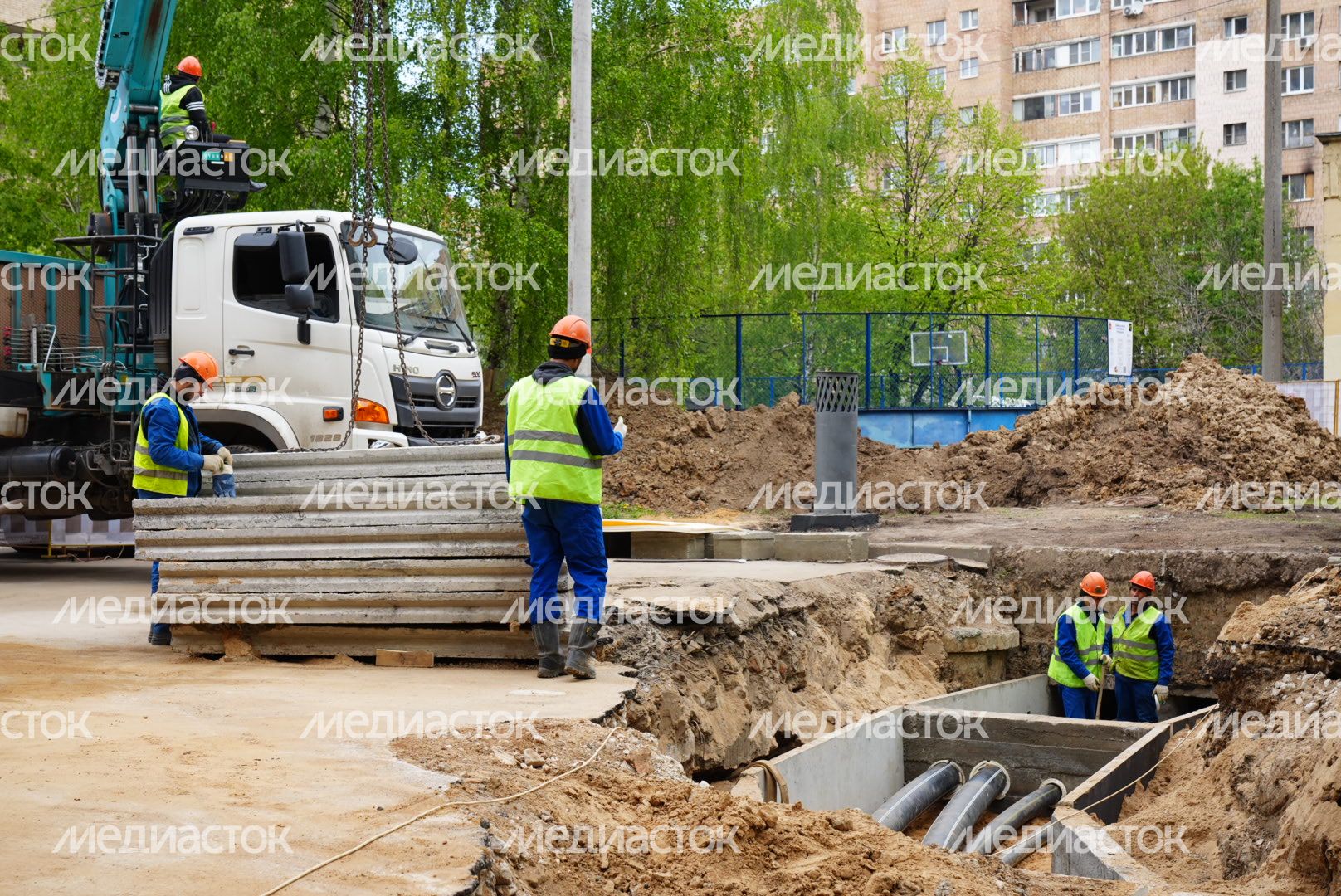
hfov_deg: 39.6
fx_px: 1864
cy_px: 448
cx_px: 670
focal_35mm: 50
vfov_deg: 27.0
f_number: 6.3
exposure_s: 1/320
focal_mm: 50
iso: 400
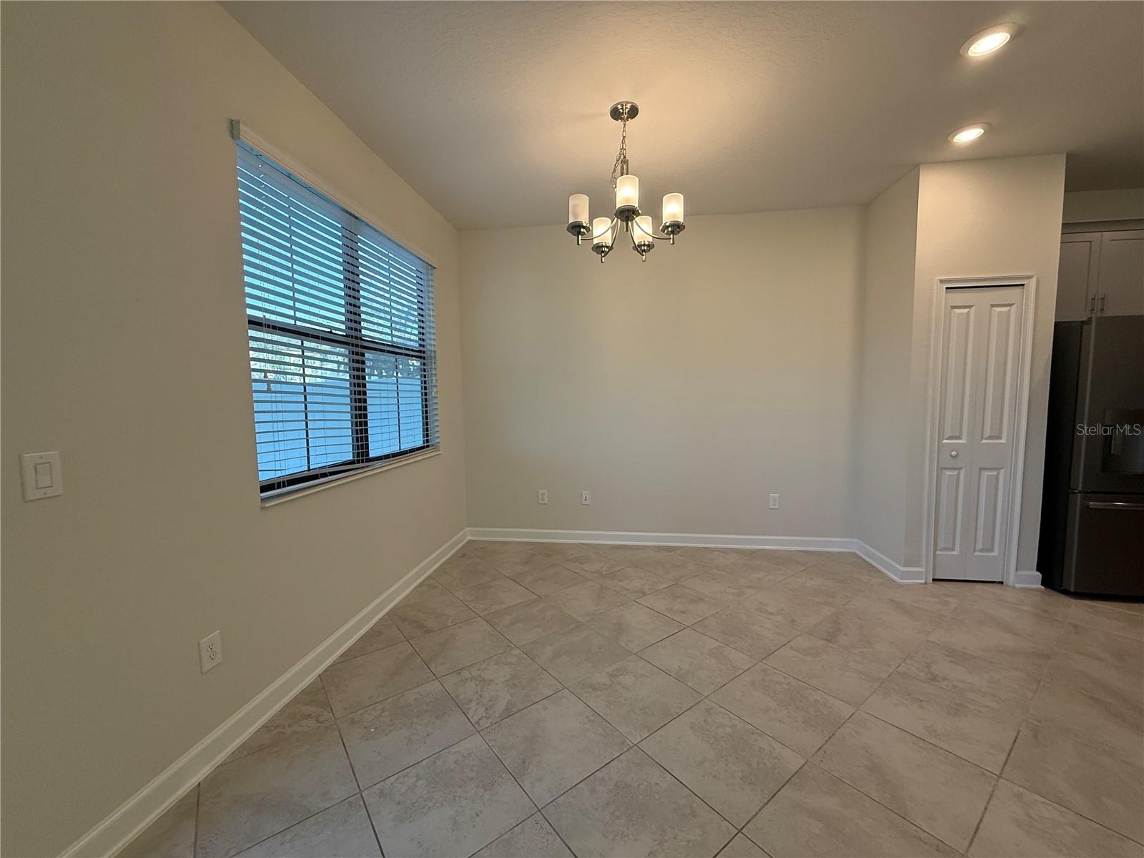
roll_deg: +0.5
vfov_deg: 85.7
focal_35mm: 14
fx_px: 463
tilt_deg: -4.1
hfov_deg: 102.1
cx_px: 572
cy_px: 429
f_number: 2.2
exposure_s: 1/120
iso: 125
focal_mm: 2.22
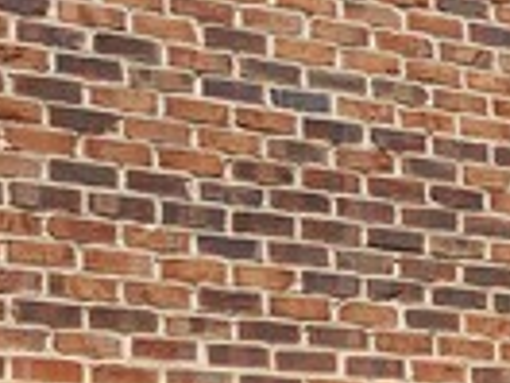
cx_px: 777
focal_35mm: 139
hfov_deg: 13.4
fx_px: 2048
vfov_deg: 10.5
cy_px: 453
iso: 25
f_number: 1.8
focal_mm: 5.54
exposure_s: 1/1497
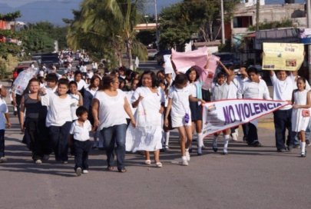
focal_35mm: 105
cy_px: 104
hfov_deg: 19.4
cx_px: 156
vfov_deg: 13.1
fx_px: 909
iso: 100
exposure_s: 1/320
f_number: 9
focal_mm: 70
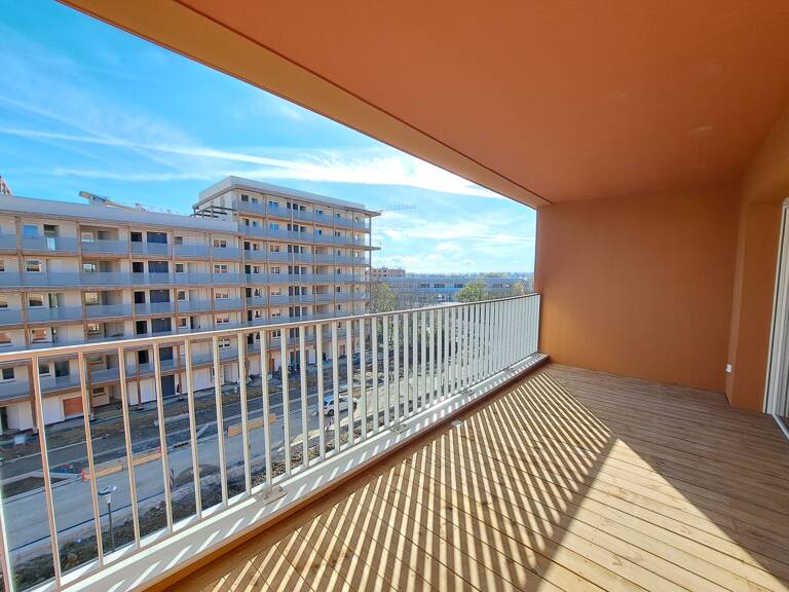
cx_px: 394
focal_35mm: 13
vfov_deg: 89.9
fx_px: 296
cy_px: 296
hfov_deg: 106.2
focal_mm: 1.74
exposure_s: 1/431
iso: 50
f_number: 2.2
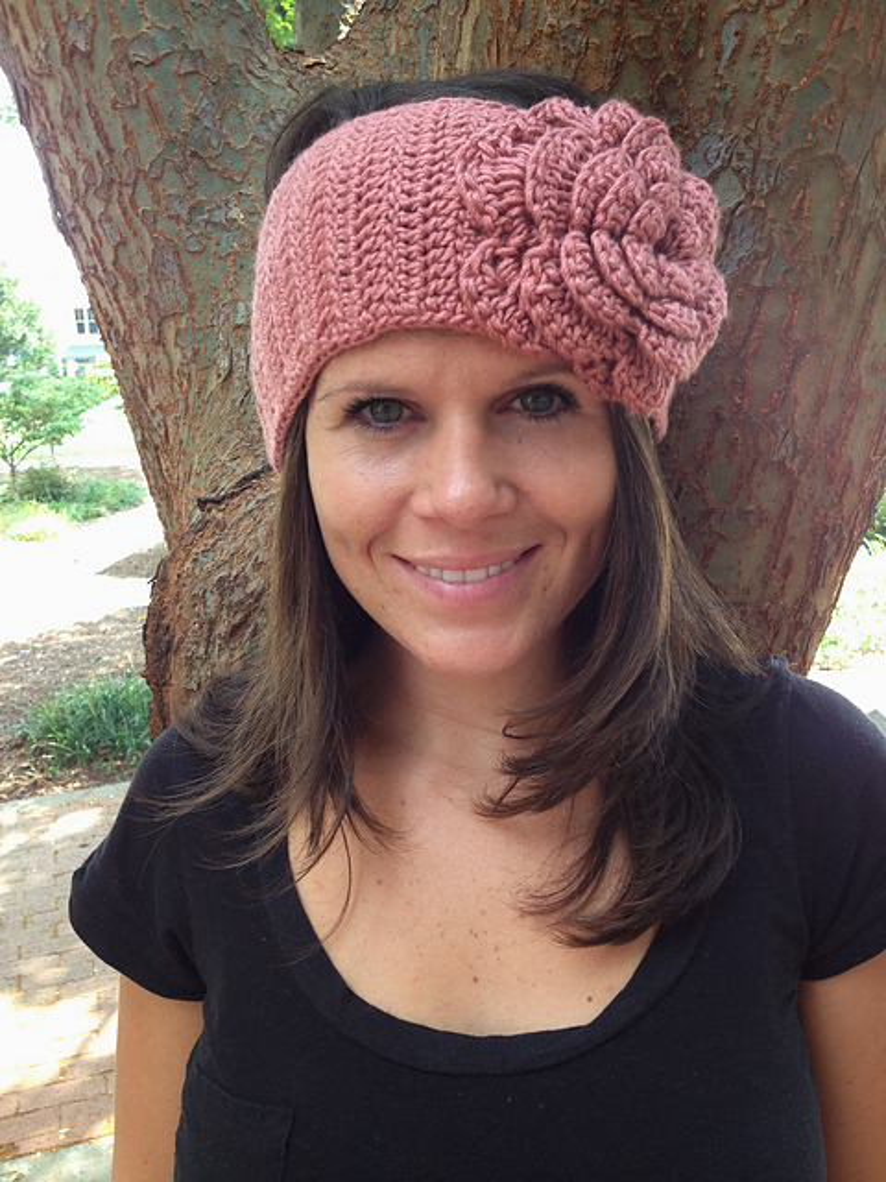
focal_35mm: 35
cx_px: 443
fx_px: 1194
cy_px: 591
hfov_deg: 40.7
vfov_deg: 52.6
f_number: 2.4
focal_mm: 4.28
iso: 80
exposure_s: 1/120
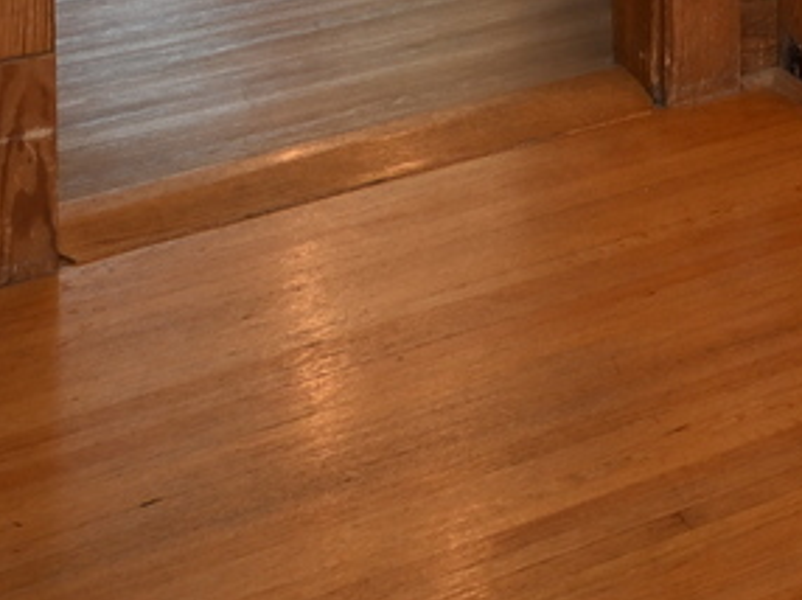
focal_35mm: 110
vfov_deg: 11.6
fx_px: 2555
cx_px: 1139
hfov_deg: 16.5
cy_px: -709
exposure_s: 1/60
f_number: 4
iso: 200
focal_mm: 13.5
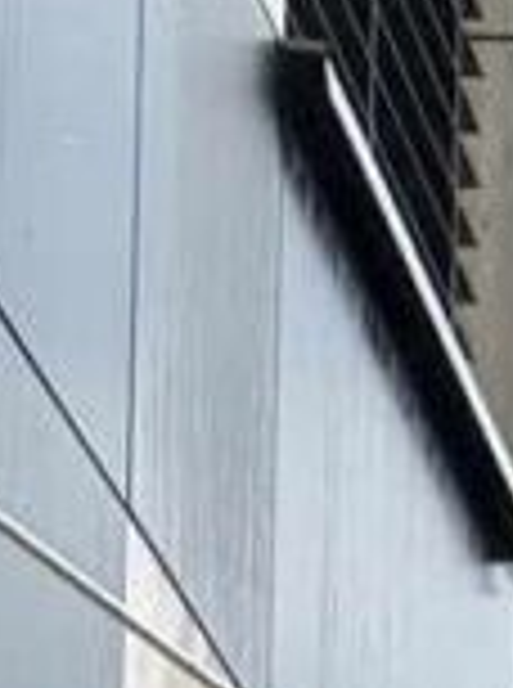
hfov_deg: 4.5
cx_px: 1332
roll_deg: -2.0
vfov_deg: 5.7
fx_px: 6389
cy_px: 2122
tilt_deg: +6.9
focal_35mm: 322
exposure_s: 1/2033
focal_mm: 6.76
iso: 80
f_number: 1.78
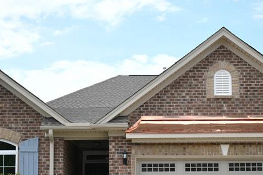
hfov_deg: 26.7
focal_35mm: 76
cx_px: 141
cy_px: 145
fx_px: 555
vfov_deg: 17.8
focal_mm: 24
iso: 100
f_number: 3.8
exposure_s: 1/400
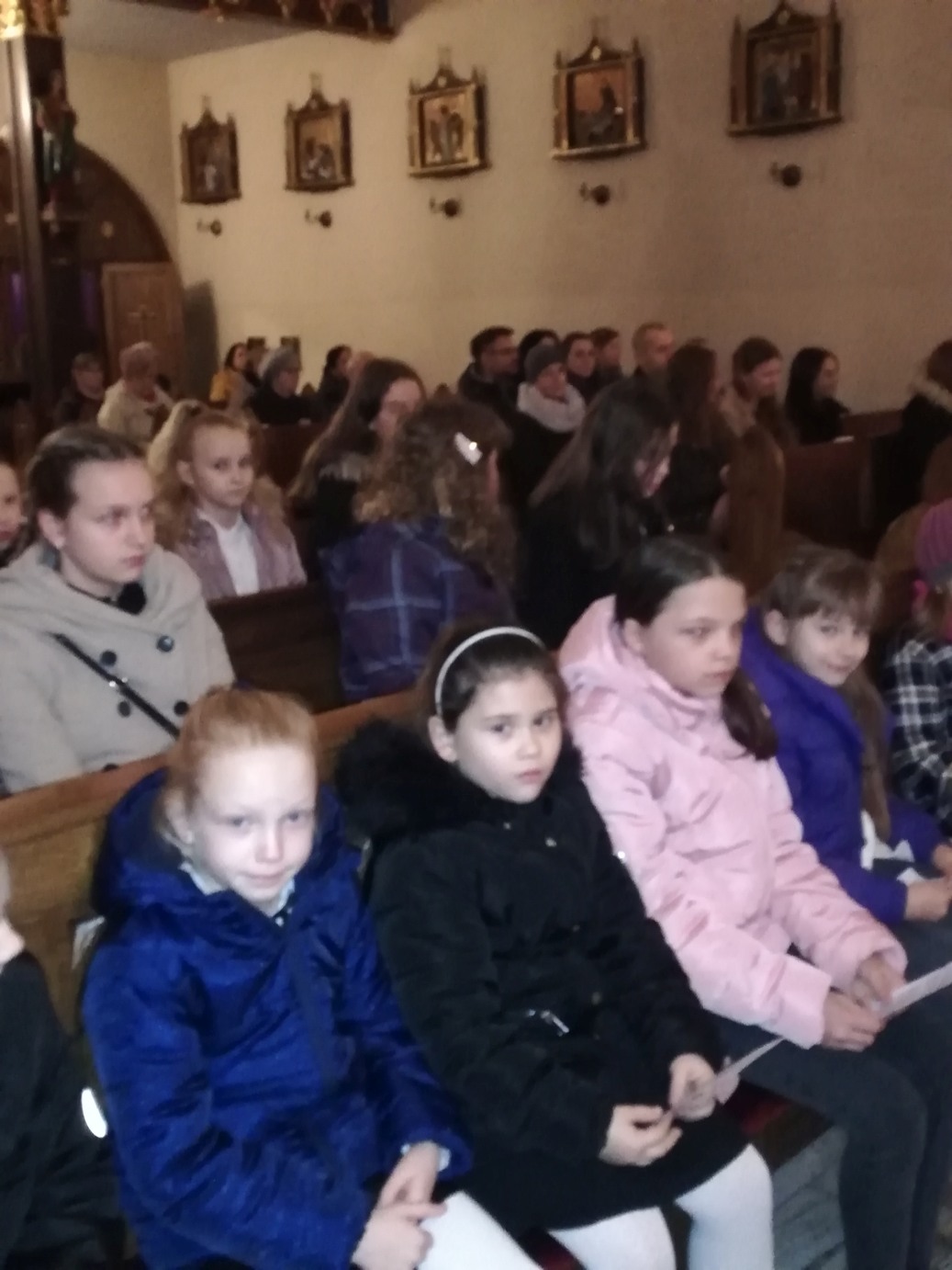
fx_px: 1466
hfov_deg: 36.0
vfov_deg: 46.8
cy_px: 635
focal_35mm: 40
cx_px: 476
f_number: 2.2
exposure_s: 1/12.5
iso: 1600
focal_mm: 3.81
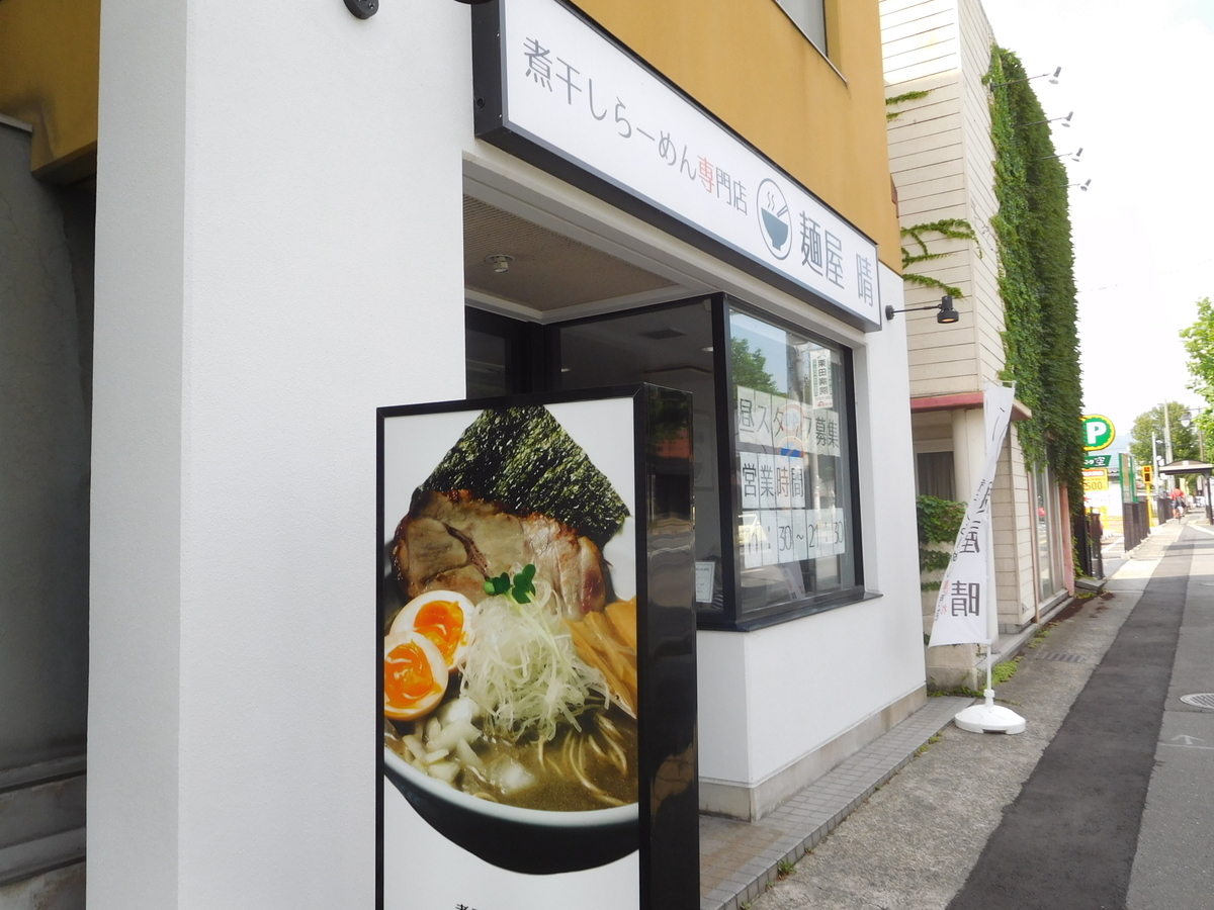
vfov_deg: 54.9
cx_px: 607
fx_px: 877
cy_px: 455
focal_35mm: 25
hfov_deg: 69.4
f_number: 3.4
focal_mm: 4.5
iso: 125
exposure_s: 1/320
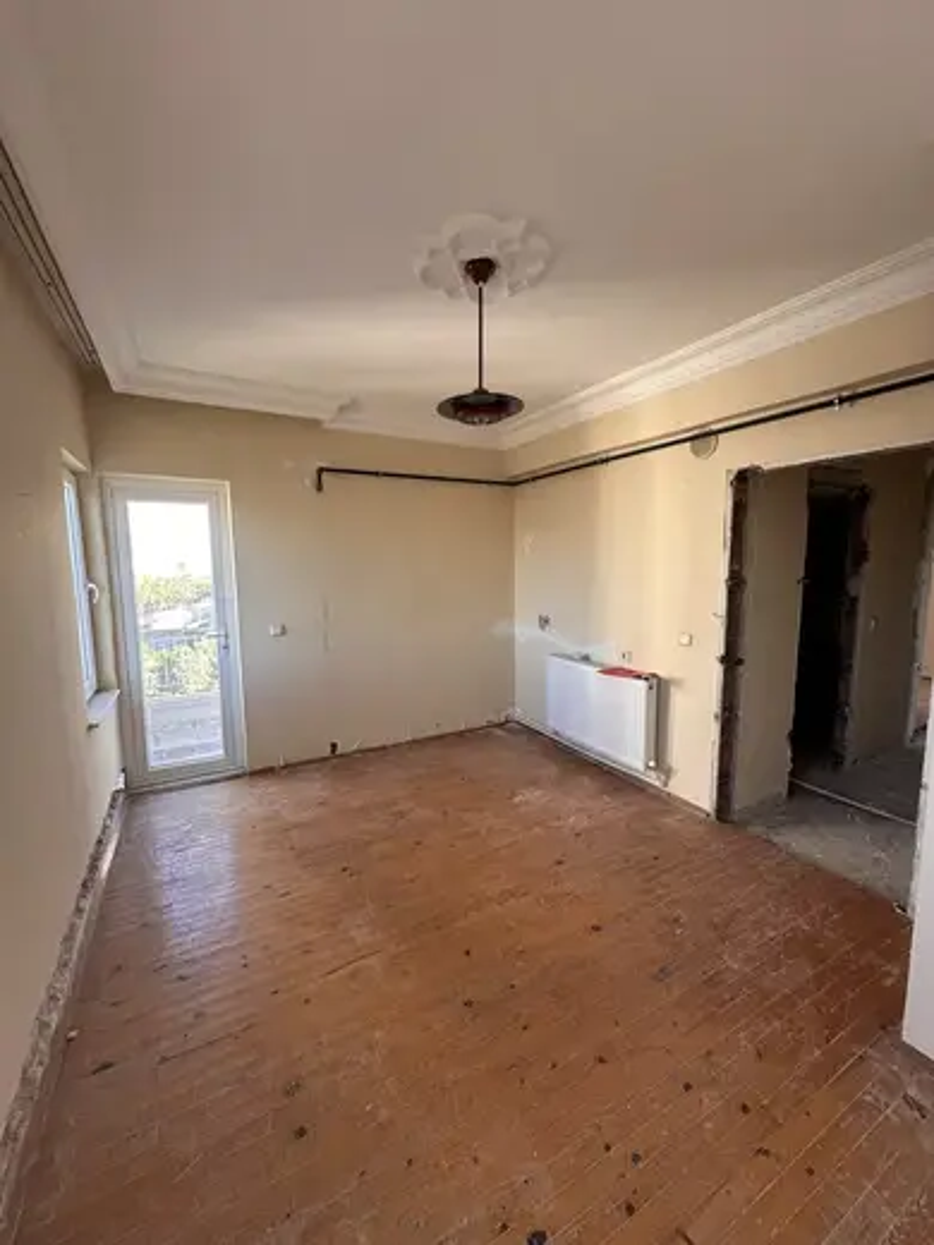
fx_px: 504
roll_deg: -0.4
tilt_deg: -5.9
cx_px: 467
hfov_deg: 85.7
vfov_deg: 102.1
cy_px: 622
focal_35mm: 14
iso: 100
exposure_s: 1/99
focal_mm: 2.22
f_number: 2.2
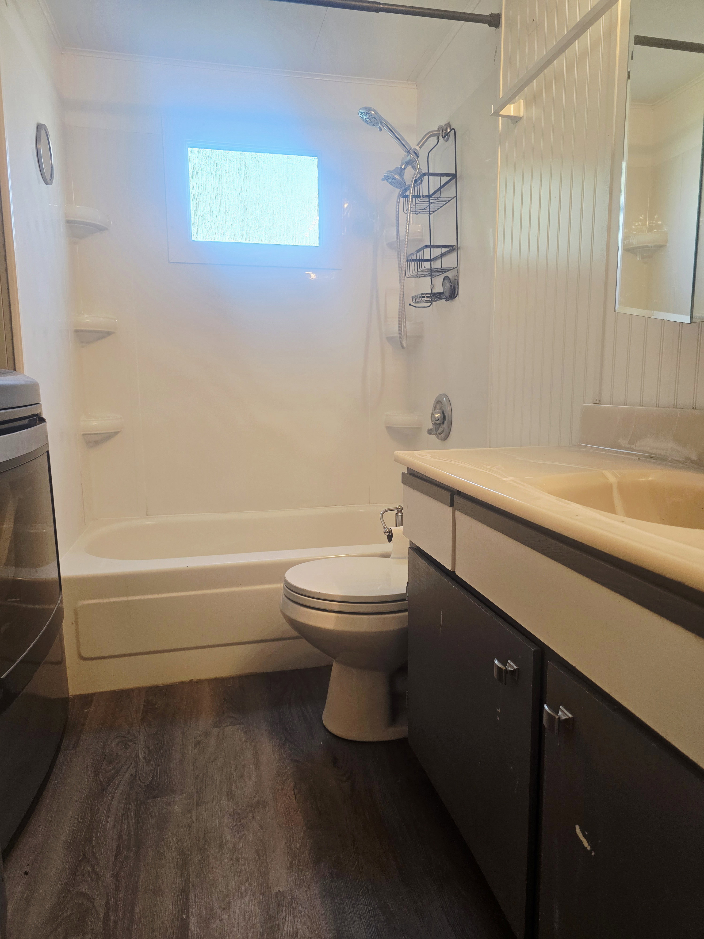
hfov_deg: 58.9
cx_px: 352
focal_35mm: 23
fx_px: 624
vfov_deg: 73.9
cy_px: 470
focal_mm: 6.3
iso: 125
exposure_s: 1/120
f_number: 1.7
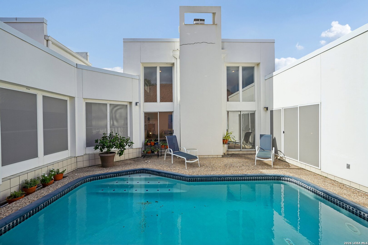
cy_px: 122
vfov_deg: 73.7
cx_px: 184
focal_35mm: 16
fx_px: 164
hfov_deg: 96.7
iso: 100
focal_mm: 16
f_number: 8
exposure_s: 1/320
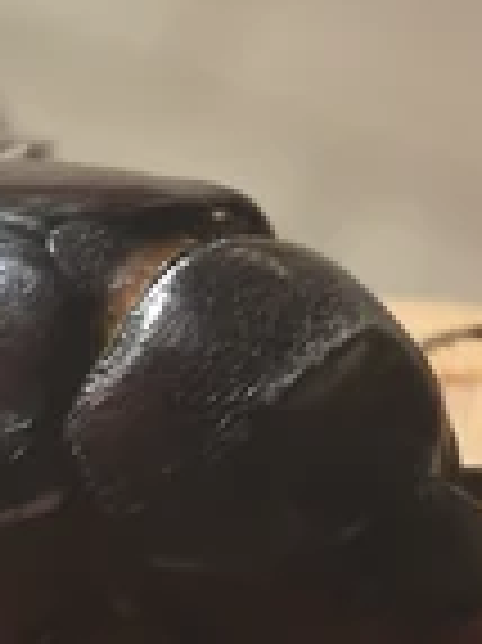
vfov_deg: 8.8
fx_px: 4165
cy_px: 572
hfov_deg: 6.6
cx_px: 468
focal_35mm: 224
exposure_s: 1/33.3
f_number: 1.7
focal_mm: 5.35
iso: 800
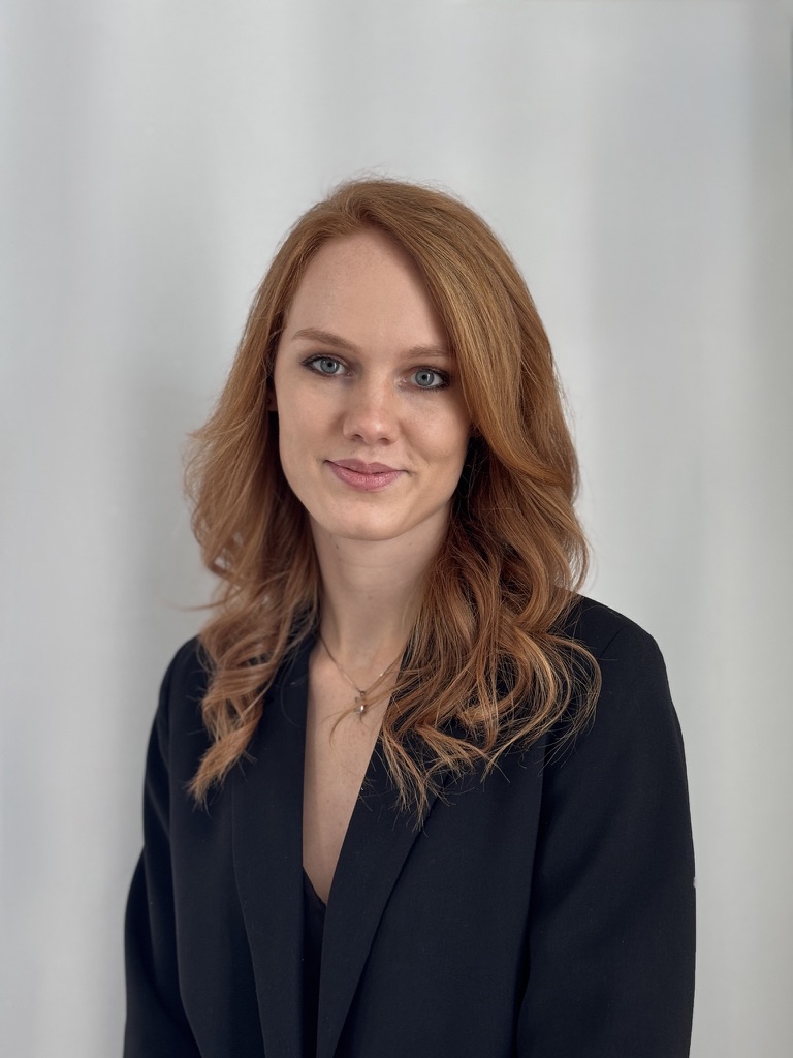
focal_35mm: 48
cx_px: 396
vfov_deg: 39.7
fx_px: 1466
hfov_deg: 30.3
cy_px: 529
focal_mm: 6.76
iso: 100
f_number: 1.78
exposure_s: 1/118
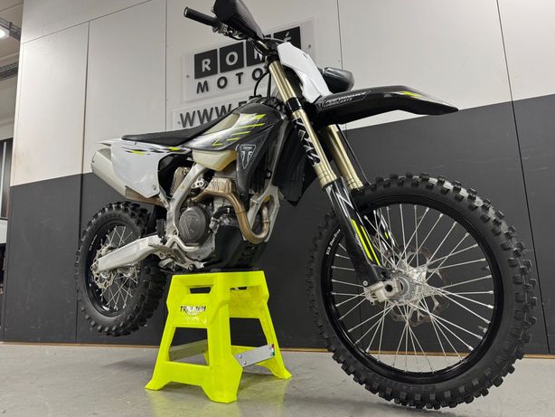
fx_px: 401
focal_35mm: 25
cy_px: 201
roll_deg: +3.3
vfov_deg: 54.9
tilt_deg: +10.8
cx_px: 283
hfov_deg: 69.4
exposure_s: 1/100
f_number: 1.78
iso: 160
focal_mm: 6.76
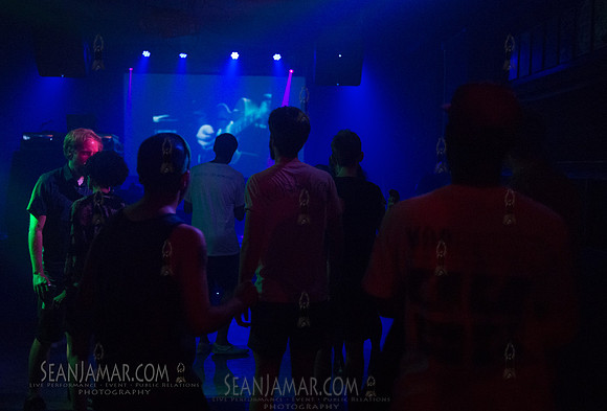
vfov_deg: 31.6
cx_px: 292
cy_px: 230
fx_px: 725
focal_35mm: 43
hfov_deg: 45.4
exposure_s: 1/125
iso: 5000
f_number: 2.2
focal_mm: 35
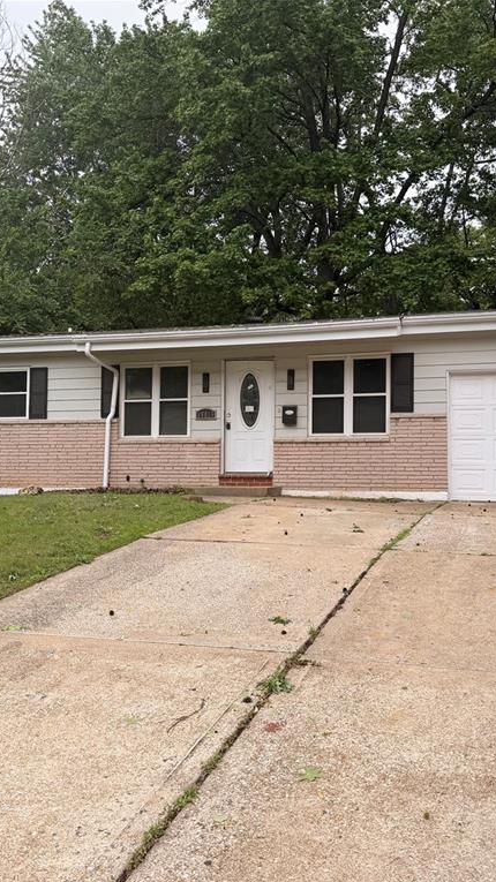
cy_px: 442
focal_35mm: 35
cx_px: 232
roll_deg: -0.4
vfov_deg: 56.6
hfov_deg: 33.7
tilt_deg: +3.2
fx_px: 819
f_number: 1.78
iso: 80
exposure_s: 1/2445
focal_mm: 6.76
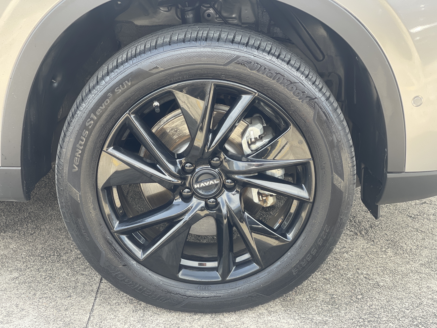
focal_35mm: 64
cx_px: 218
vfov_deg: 22.9
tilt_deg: -20.3
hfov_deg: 30.3
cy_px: 164
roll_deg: -1.1
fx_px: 808
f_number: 2.2
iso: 50
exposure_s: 1/121
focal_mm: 7.5
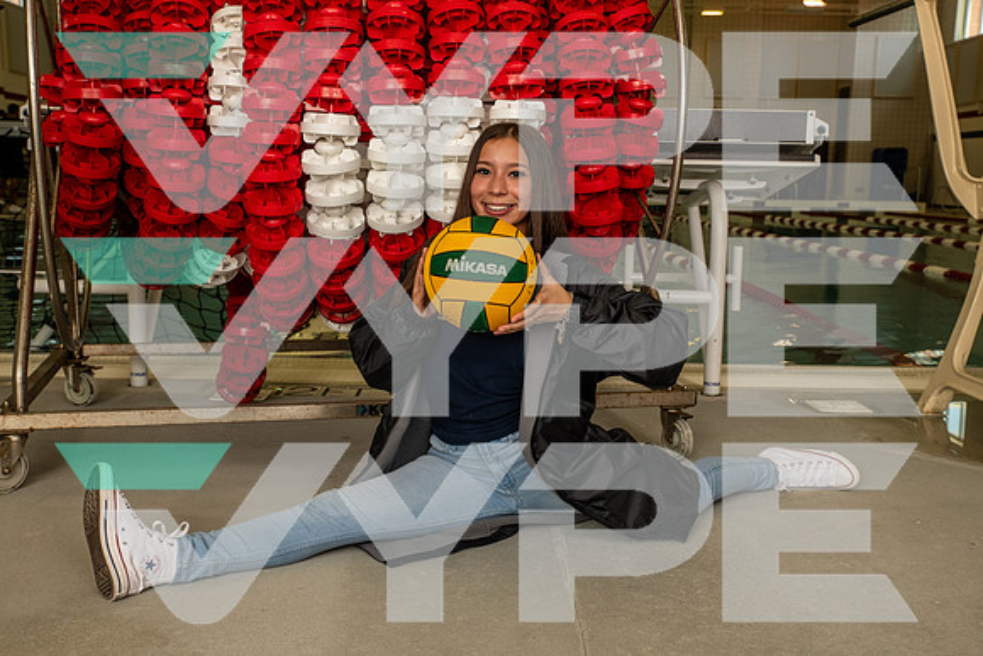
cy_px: 328
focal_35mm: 40
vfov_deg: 33.4
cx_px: 492
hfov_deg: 48.4
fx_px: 1092
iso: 500
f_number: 7.1
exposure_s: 1/250
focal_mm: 40
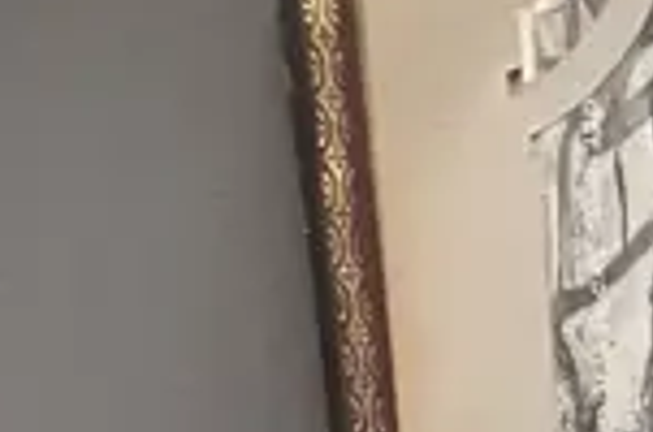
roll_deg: -4.0
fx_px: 3584
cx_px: 1284
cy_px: 1966
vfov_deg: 5.6
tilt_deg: -42.4
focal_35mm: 198
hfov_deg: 9.7
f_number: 1.8
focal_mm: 3.99
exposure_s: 1/50
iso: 125
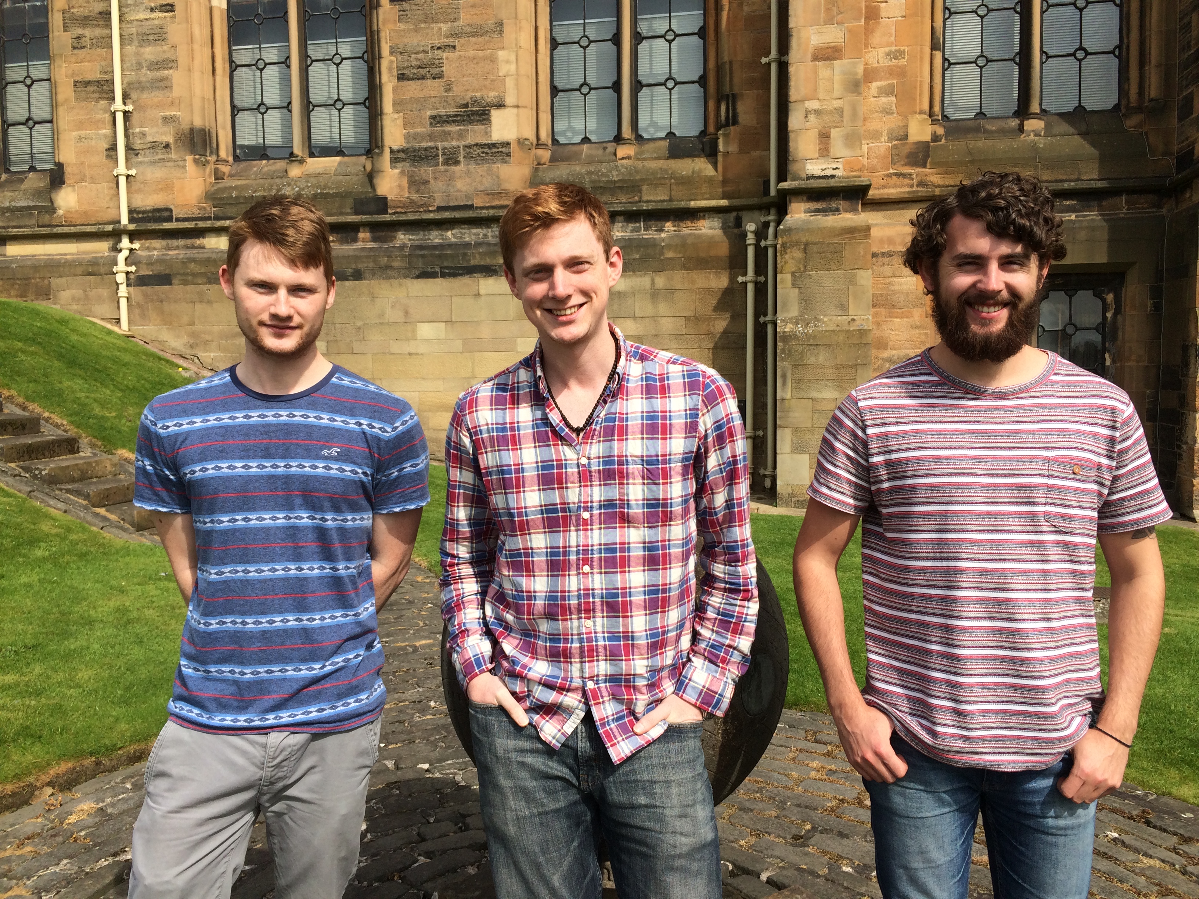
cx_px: 600
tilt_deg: -5.9
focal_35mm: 29
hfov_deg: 61.7
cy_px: 450
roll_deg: -0.3
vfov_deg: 48.2
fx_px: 1004
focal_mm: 4.15
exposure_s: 1/1642
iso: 32
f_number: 2.2
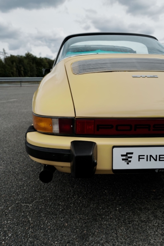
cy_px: 123
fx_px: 191
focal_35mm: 28
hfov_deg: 46.5
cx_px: 82
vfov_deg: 65.4
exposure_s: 1/200
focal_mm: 28
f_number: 4
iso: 100
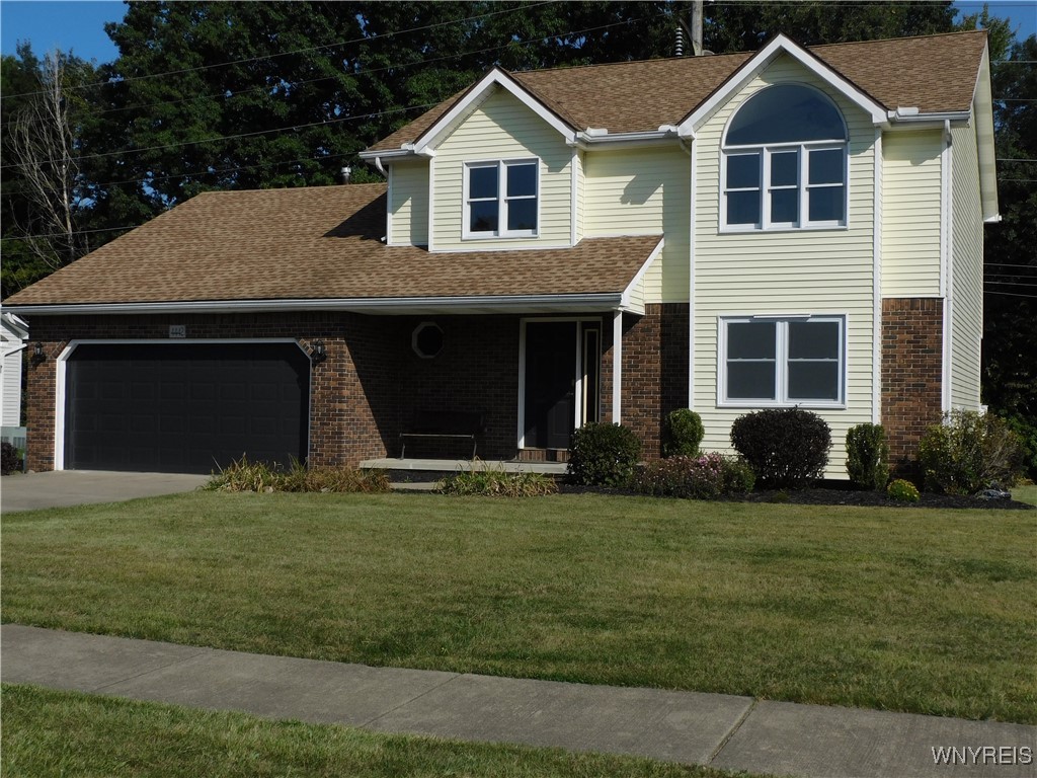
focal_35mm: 45
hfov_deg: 42.1
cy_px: 389
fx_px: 1348
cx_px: 518
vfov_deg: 32.2
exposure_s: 1/1600
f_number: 5
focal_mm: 8.1
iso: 125
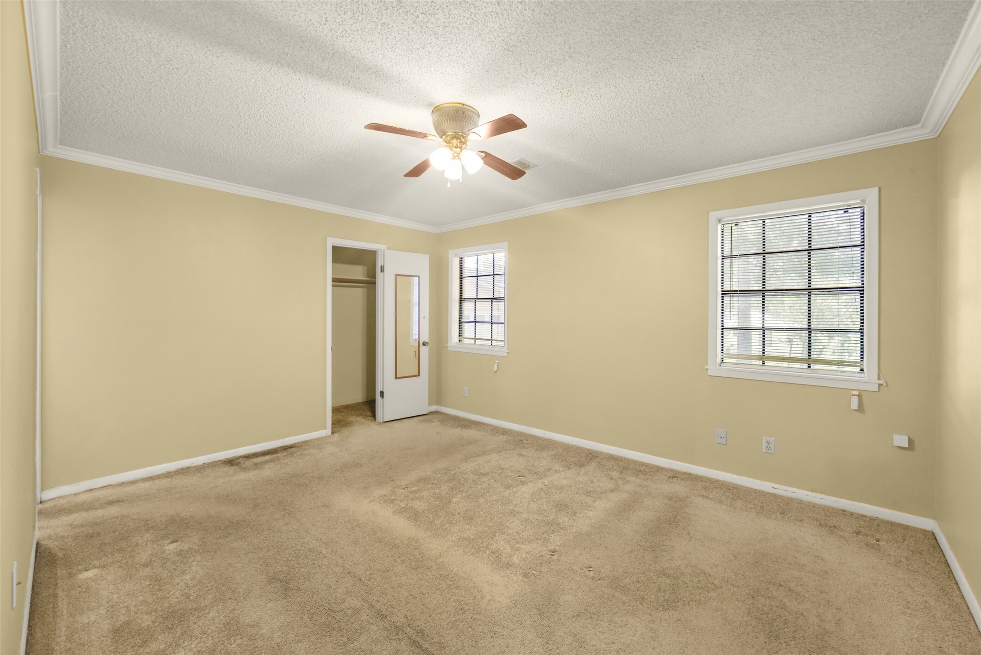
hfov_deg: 104.2
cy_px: 328
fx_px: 382
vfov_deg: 81.2
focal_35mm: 14
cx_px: 490
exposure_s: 1/10
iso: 500
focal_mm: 14
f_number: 11
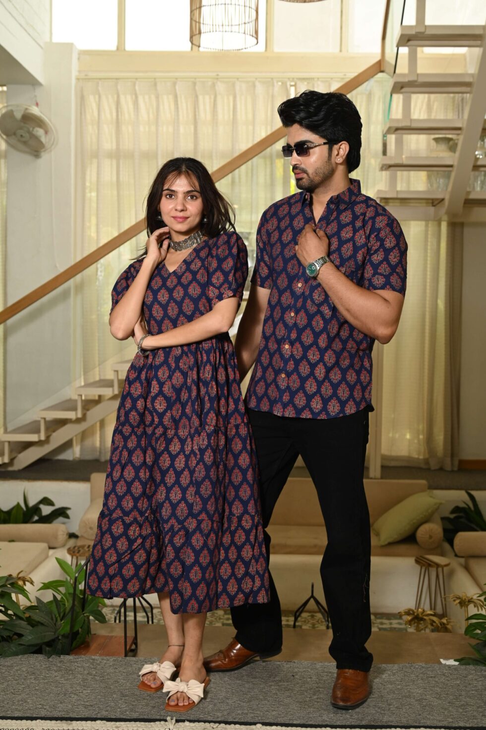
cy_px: 365
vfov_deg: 46.4
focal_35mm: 42
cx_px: 243
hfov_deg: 31.9
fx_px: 852
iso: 320
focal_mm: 42
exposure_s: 1/160
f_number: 5
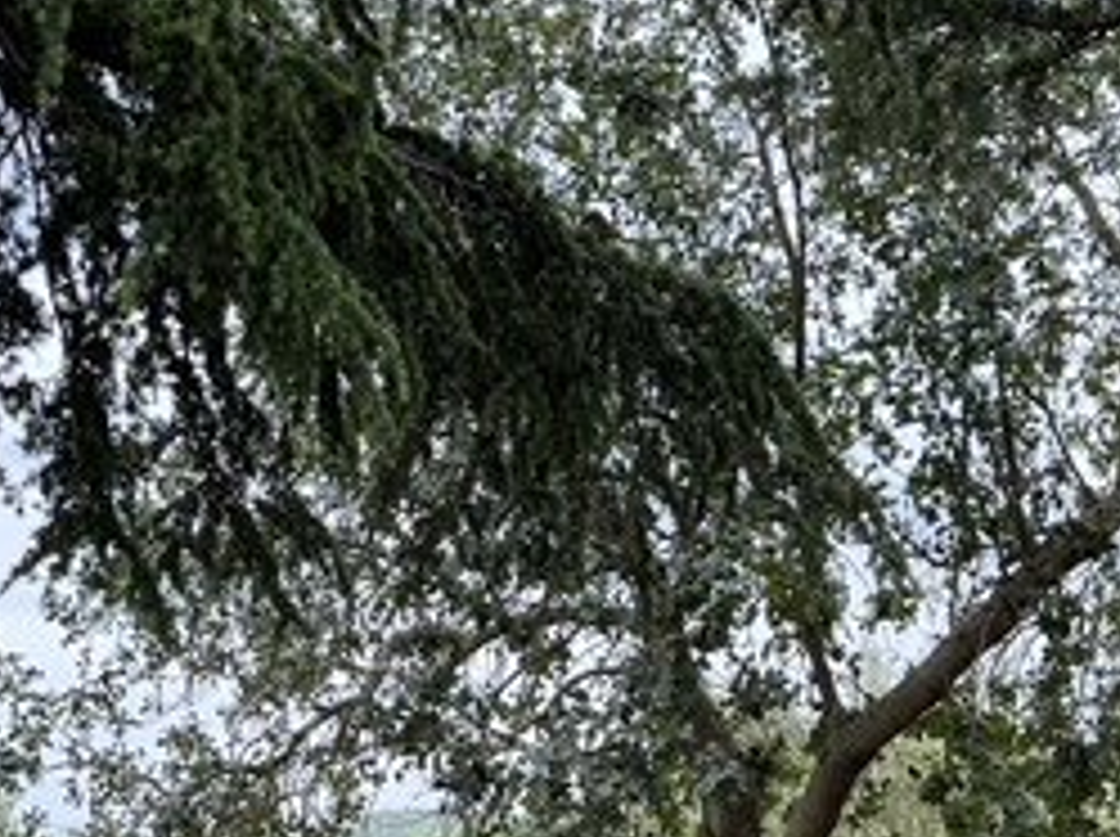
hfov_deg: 26.7
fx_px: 2359
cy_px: 1150
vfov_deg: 18.4
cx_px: 670
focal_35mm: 73
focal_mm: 6.76
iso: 80
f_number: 1.78
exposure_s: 1/864
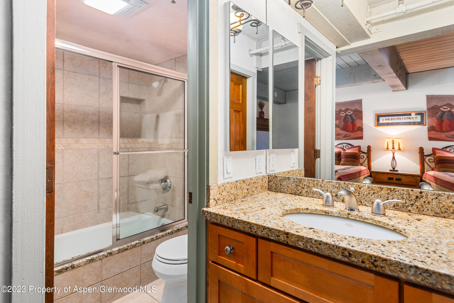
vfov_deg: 62.0
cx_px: 227
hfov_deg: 84.0
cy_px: 152
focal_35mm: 20
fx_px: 252
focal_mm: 20
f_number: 7.1
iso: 400
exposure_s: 1/1.25
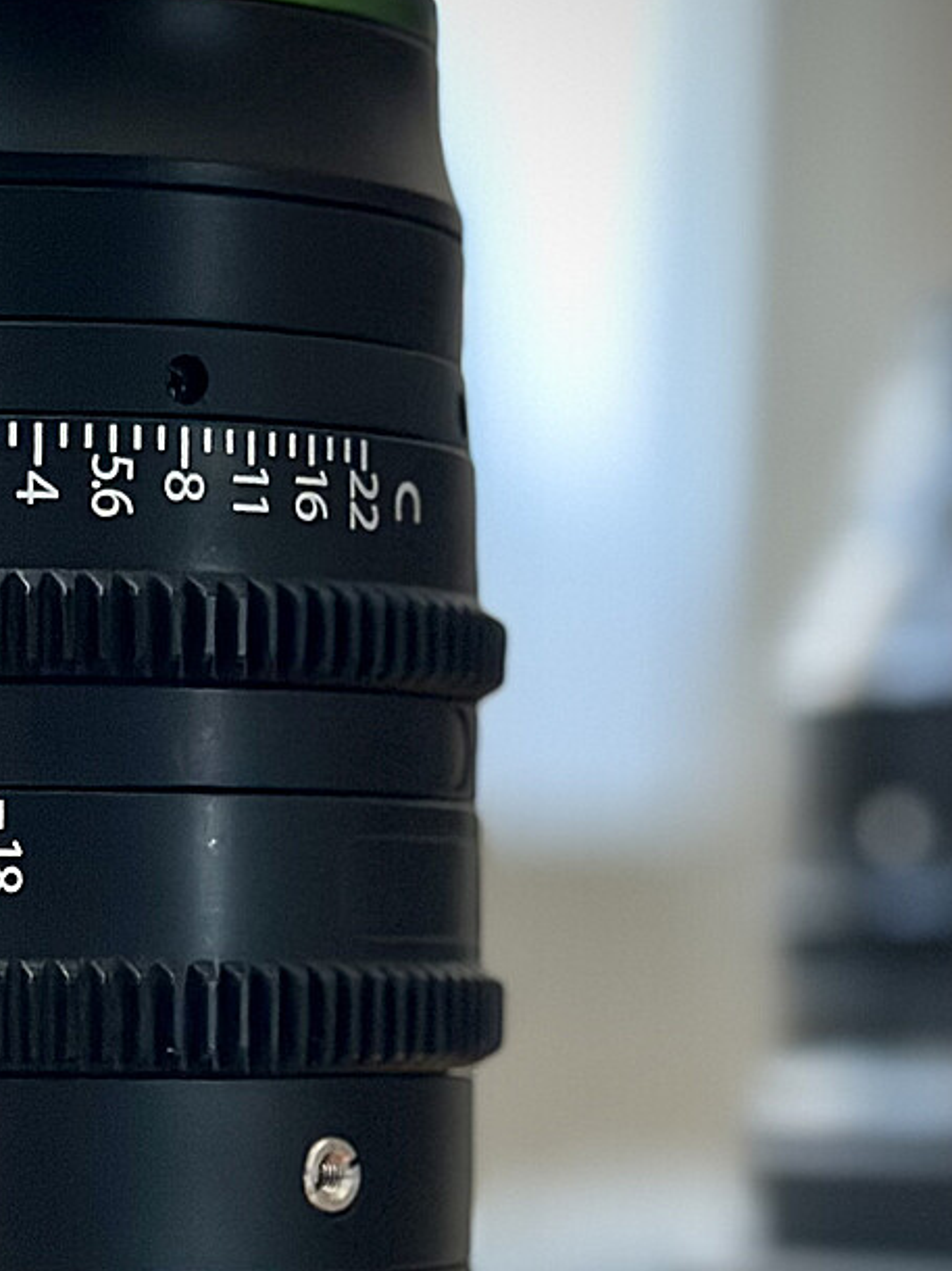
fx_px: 4624
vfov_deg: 15.4
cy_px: 1271
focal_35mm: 126
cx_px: -131
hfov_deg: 11.6
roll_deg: -0.6
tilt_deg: -3.4
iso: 250
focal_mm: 6.86
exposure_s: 1/60
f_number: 1.78
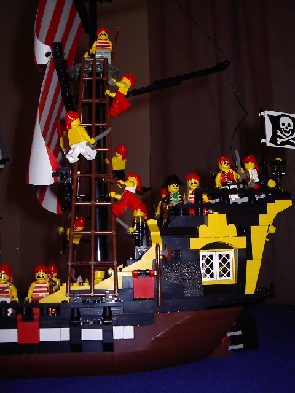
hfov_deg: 37.7
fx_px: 432
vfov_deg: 49.0
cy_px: 196
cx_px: 148
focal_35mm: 38
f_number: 4.8
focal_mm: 5.8
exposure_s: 1/60
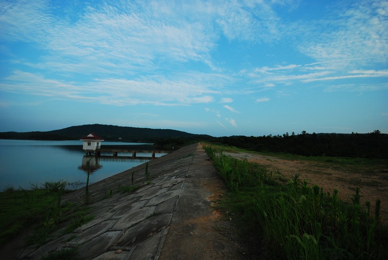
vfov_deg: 72.3
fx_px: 178
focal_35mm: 16
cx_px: 194
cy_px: 130
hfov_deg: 94.9
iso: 400
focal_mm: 11
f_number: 7.1
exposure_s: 1/400
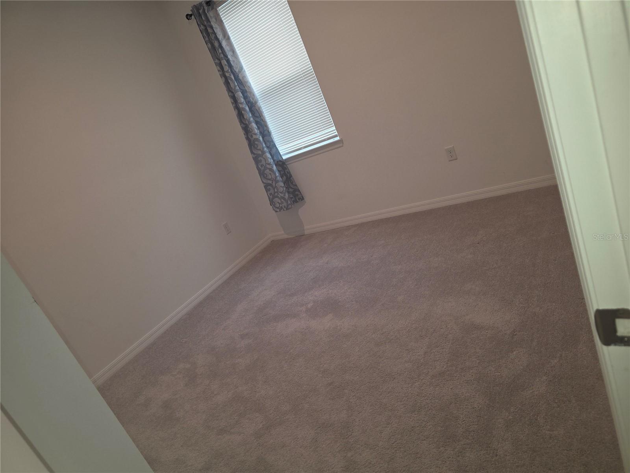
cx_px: 315
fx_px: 419
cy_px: 236
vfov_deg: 58.9
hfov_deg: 73.9
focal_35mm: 23
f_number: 1.7
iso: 100
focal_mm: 6.3
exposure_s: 1/60
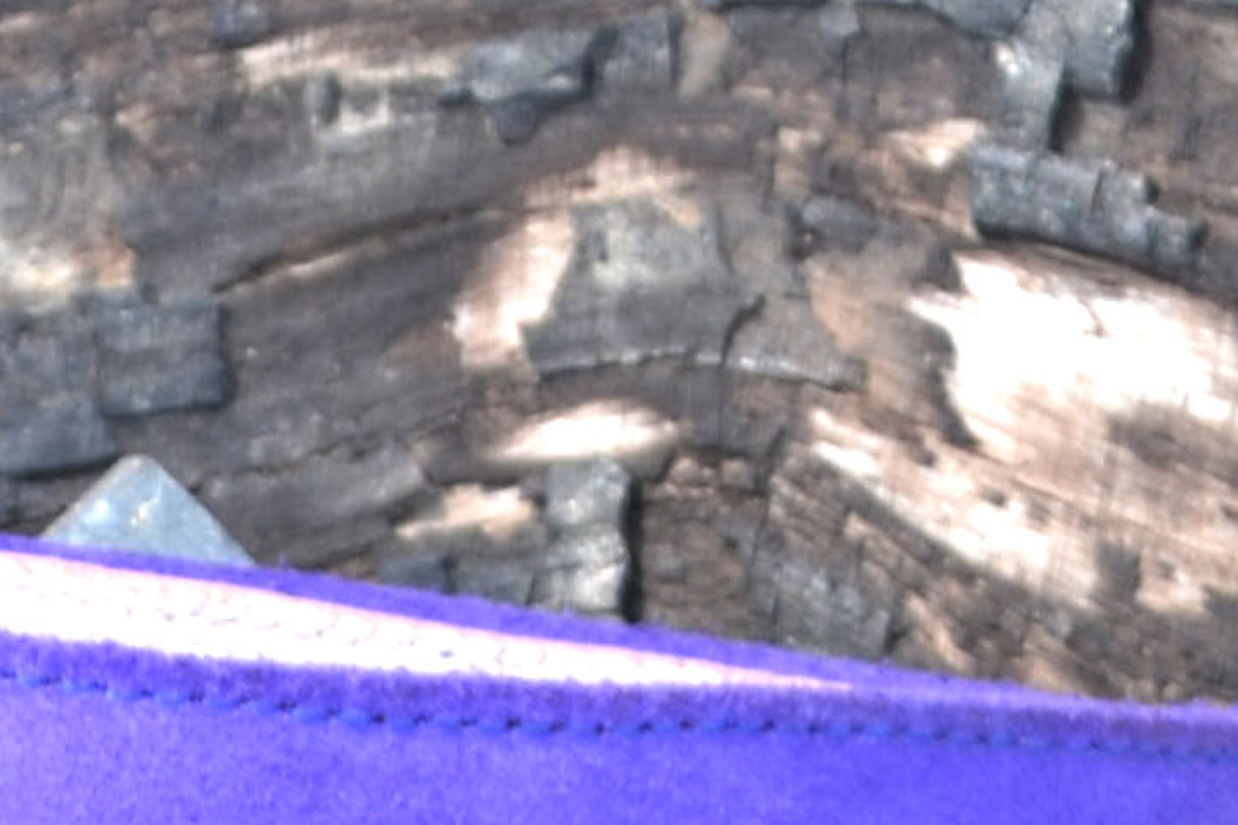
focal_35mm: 531
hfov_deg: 3.9
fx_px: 18263
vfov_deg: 2.6
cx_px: -944
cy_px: 1795
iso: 100
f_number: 5.6
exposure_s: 1/125
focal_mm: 55
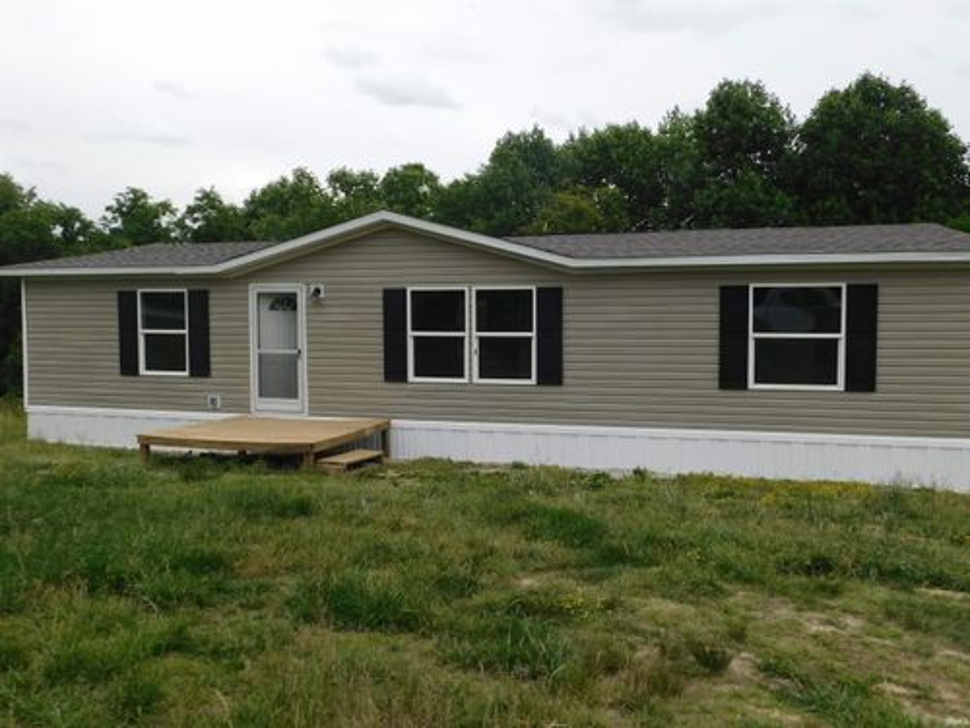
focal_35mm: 30
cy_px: 364
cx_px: 485
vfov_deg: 46.8
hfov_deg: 60.0
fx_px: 841
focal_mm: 5.3
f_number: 3.2
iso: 125
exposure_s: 1/1000
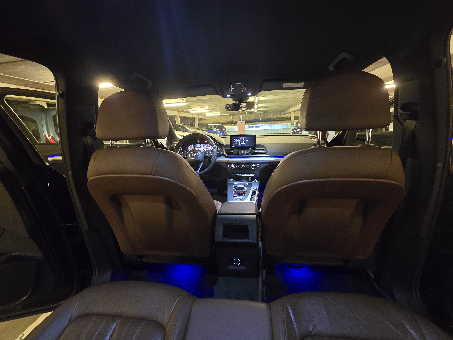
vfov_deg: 89.9
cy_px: 170
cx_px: 226
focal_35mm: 13
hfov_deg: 106.2
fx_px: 170
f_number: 2.2
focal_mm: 2.2
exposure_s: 1/25
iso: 1600
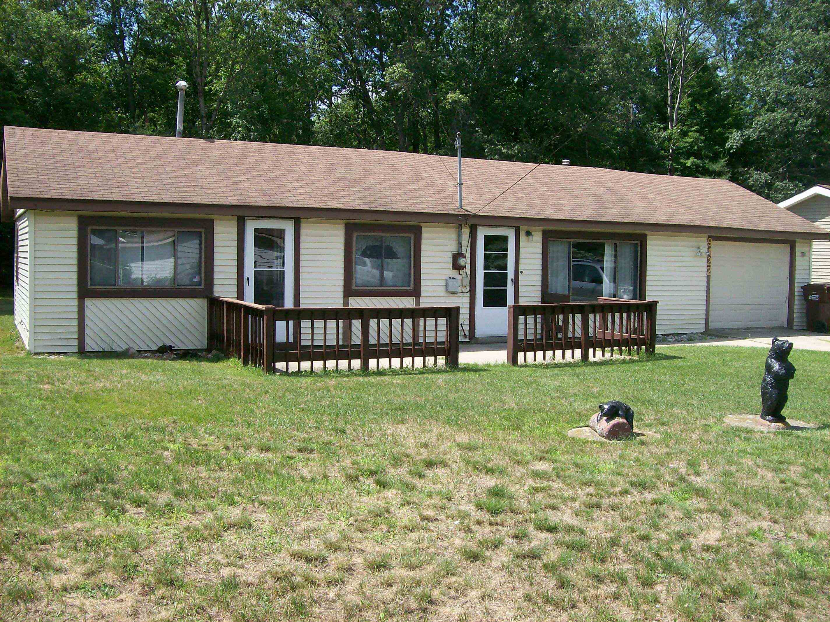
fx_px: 863
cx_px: 415
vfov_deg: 39.6
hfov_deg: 51.4
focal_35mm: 36
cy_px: 311
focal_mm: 6
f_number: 4.8
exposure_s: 1/328
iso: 80
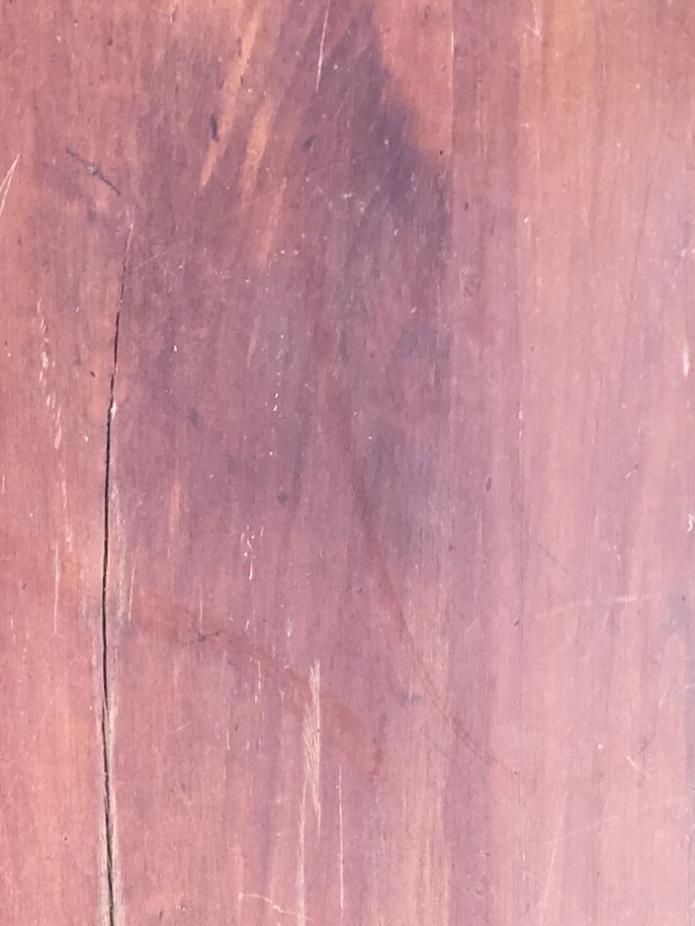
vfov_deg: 17.8
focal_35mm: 101
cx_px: -383
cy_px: 1295
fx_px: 2703
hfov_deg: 13.7
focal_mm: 4.15
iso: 32
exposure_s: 1/180
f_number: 2.2
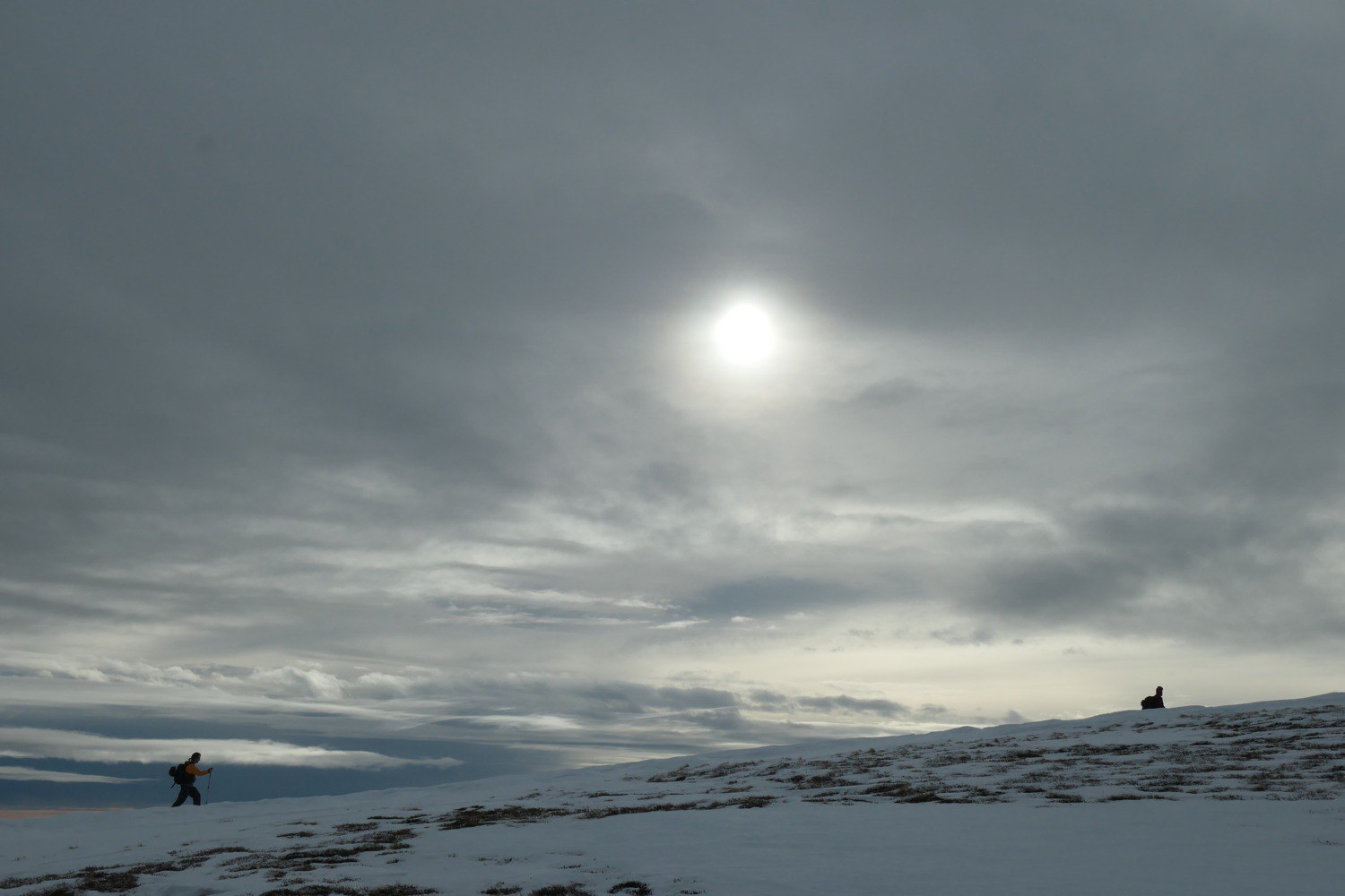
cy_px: 448
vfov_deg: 31.9
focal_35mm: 42
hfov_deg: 46.4
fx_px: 1569
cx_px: 672
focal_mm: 15.4
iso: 200
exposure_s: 1/1300
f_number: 8
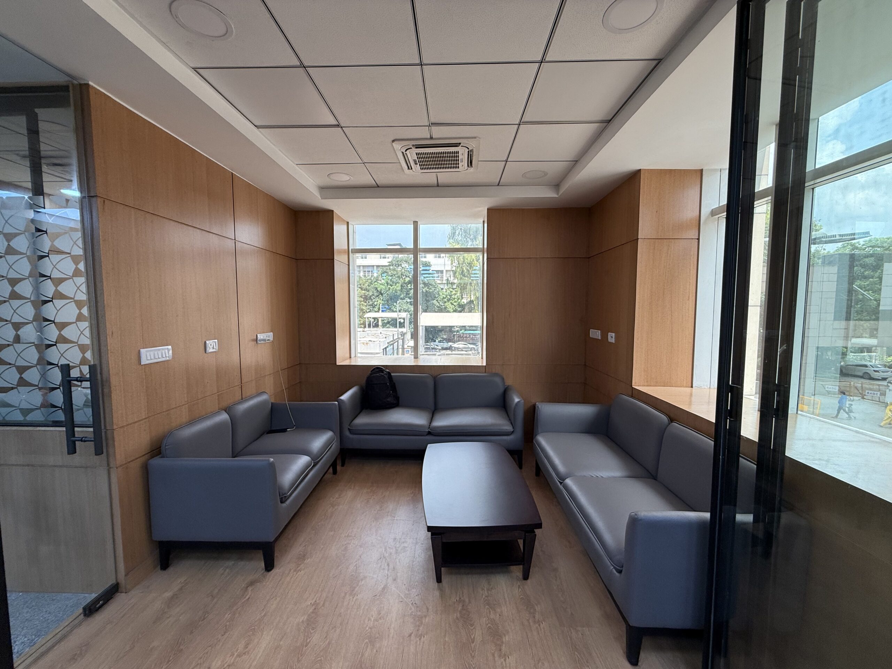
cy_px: 334
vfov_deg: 85.7
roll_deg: -0.3
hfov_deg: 102.1
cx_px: 446
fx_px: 361
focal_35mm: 14
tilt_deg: -4.3
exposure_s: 1/111
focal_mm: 2.22
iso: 64
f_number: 2.2
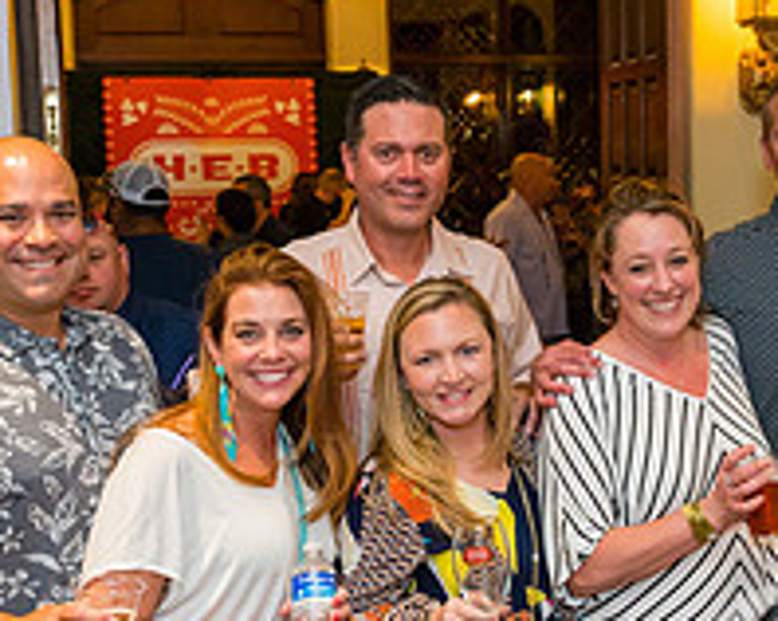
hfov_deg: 28.3
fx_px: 1518
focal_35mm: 66
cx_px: 585
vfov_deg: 23.1
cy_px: 362
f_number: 4
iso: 3200
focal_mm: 24
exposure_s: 1/160
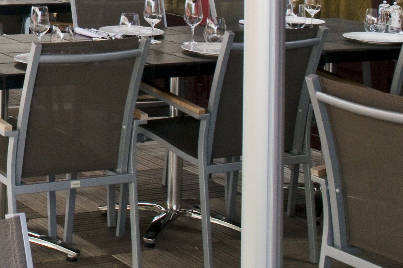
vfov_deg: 13.4
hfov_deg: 19.8
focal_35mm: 97
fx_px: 1085
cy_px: -121
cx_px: -84
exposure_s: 1/30
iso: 200
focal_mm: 22
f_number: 11
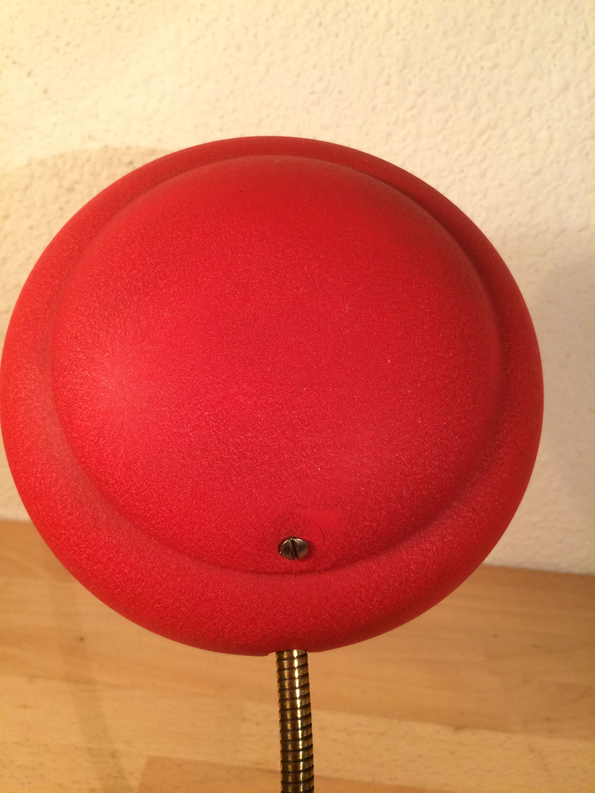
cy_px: 396
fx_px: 665
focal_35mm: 29
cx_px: 298
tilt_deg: -30.9
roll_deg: -0.9
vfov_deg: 61.7
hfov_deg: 48.2
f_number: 2.2
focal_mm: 4.15
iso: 50
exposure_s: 1/33
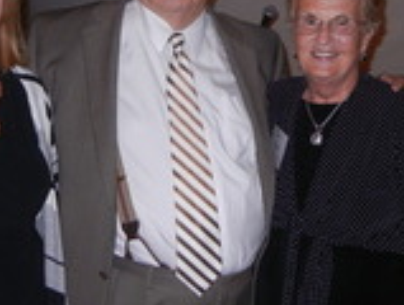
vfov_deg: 22.1
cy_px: 70
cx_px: 178
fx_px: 772
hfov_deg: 29.3
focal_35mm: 66
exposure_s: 1/30
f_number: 3.5
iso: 200
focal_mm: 5.4
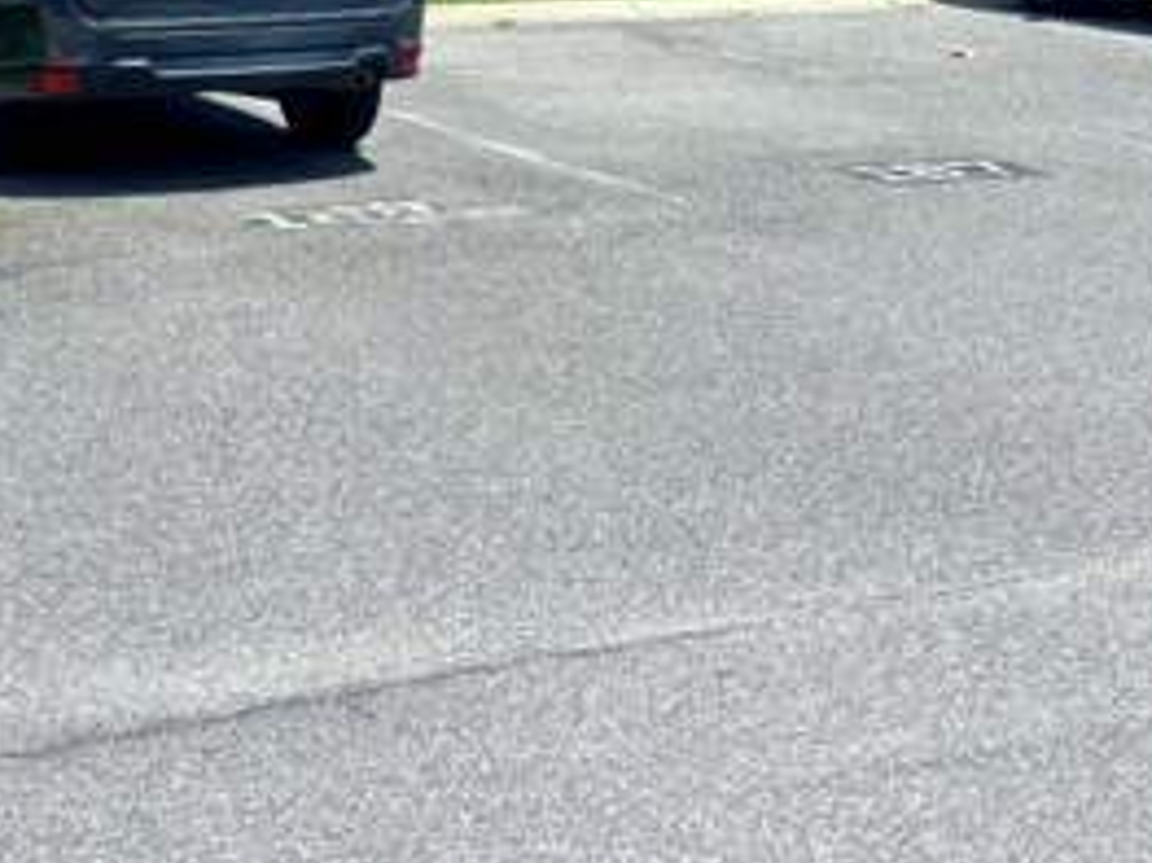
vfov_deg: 17.0
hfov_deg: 24.5
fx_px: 2628
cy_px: -416
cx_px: 307
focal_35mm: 79
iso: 50
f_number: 1.6
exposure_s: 1/3311
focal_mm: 5.96
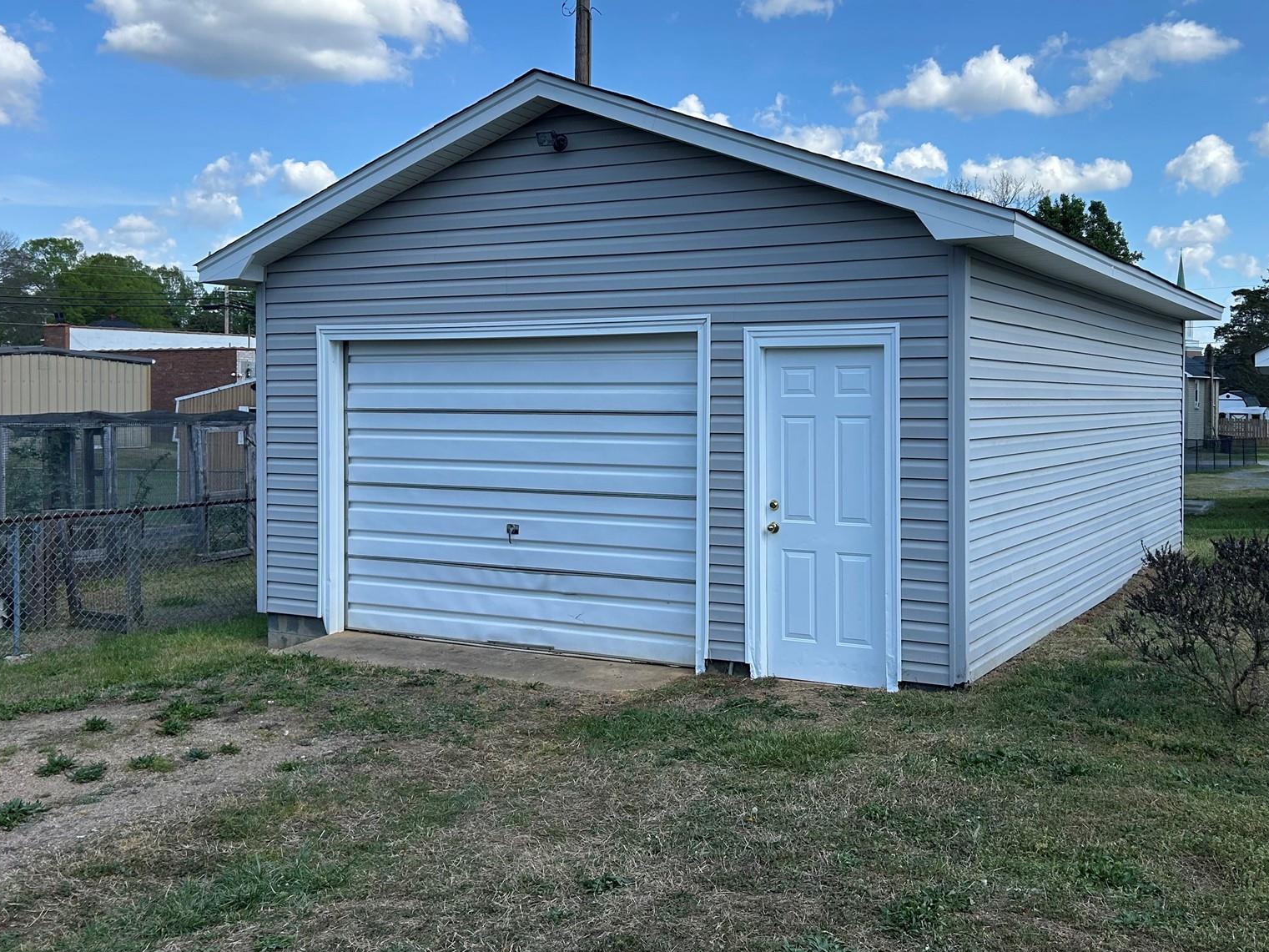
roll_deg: +0.0
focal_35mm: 35
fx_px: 1283
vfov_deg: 40.6
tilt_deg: +0.1
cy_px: 414
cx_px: 741
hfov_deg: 52.4
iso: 50
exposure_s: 1/2841
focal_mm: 5.7
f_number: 1.5
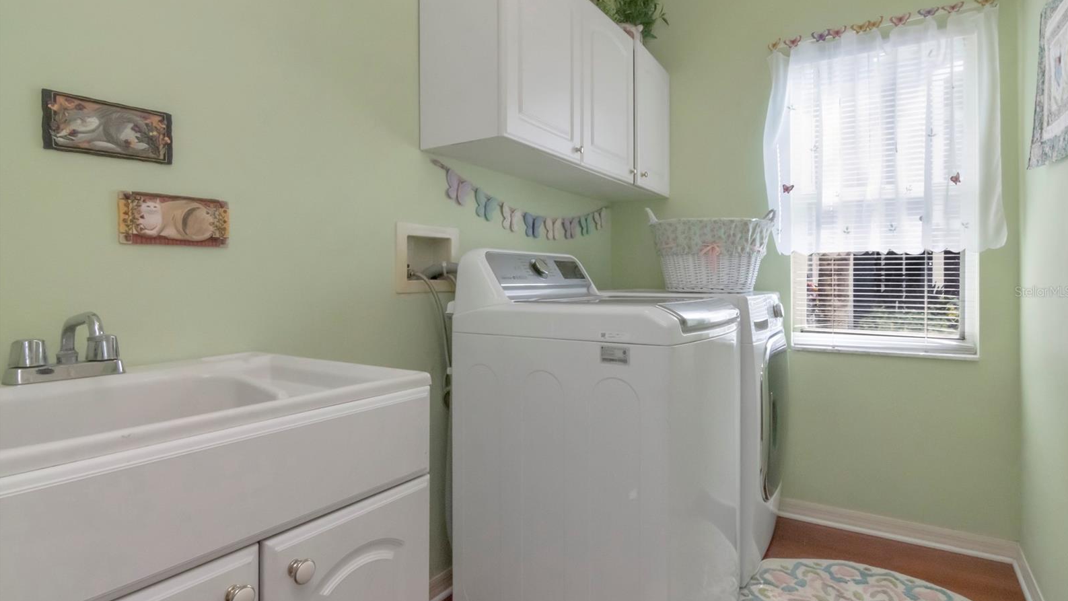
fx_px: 538
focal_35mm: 19
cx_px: 536
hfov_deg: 89.6
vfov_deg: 58.3
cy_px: 291
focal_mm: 12
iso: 1600
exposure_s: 1/100
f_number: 20
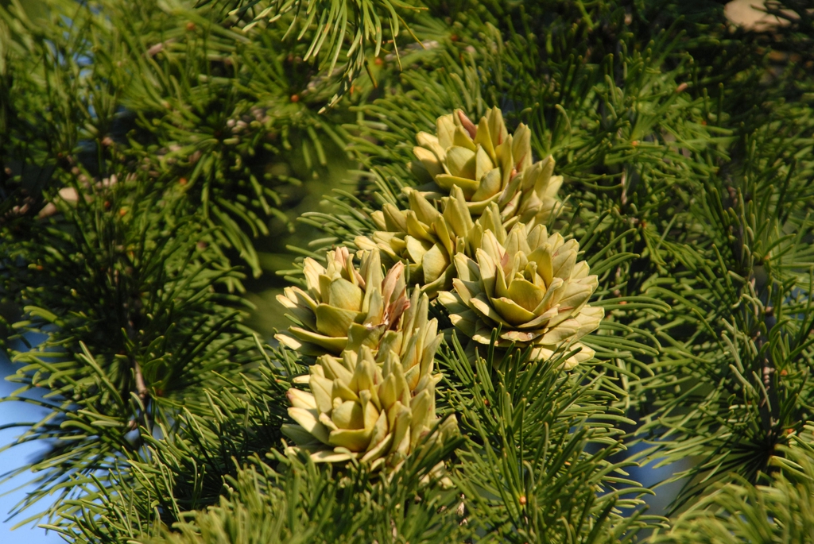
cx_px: 407
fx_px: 8827
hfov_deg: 5.3
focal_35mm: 390
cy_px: 272
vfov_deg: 3.5
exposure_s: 1/320
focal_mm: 260
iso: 400
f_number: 9
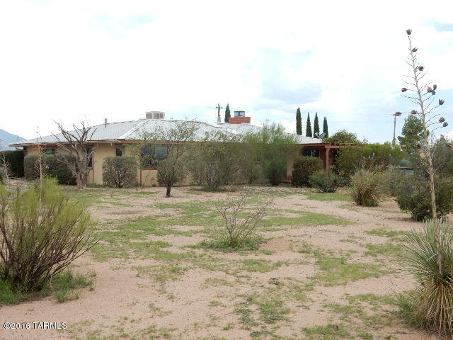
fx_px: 563
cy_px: 170
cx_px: 226
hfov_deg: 43.9
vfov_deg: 33.6
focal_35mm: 43
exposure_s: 1/500
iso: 125
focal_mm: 7.6
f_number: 4.2
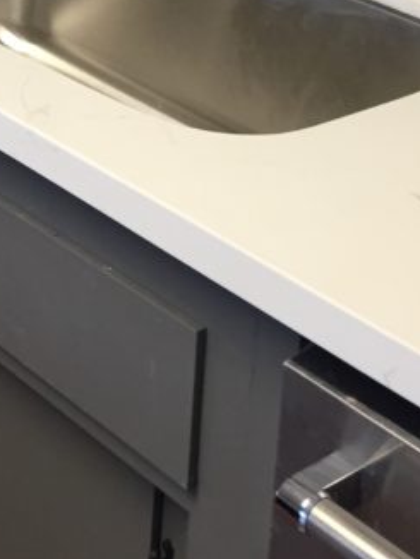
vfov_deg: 20.0
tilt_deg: -15.2
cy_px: -134
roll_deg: -0.5
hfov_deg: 15.6
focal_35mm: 91
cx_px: -108
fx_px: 1470
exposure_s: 1/30
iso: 80
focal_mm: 4.15
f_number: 2.2
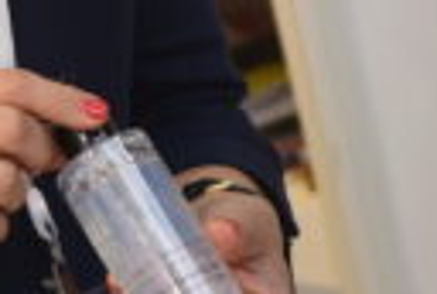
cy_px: 103
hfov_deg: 6.7
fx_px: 3687
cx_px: 597
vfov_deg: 4.6
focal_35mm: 303
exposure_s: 1/125
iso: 1000
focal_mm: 38
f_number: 2.8
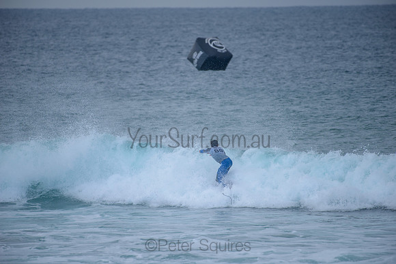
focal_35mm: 500
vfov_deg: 2.8
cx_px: 198
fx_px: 5501
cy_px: 132
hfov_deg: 4.1
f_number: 5.6
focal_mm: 500
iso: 140
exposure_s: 1/800
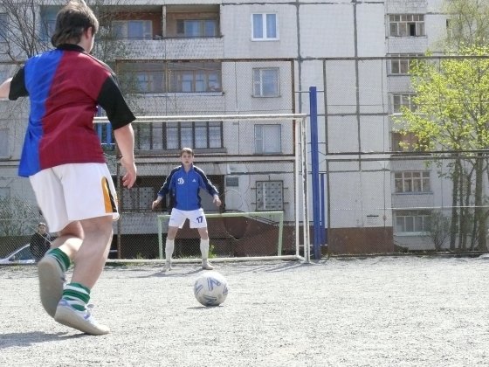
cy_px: 184
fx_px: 961
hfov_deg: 28.6
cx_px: 244
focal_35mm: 68
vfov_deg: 21.6
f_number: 7.1
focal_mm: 10.8
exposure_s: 1/500
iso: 400
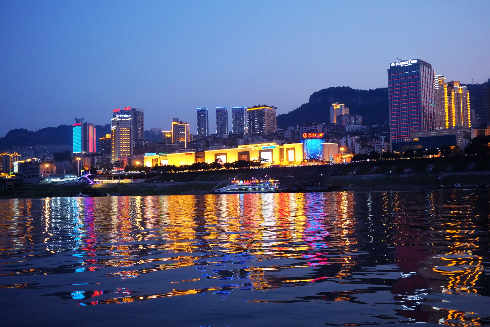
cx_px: 245
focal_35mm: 41
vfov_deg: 32.6
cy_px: 164
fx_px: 558
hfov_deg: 47.4
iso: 3200
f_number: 2.8
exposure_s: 1/60
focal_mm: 27
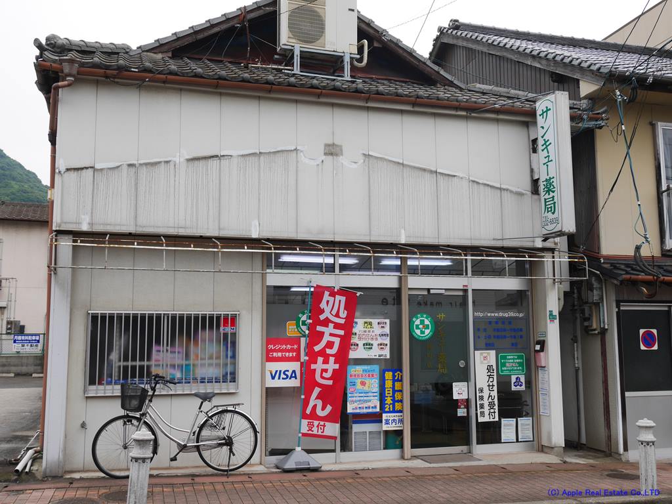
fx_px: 699
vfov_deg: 39.7
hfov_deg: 51.4
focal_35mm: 36
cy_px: 252
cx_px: 336
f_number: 7.1
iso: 200
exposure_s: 1/320
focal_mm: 18
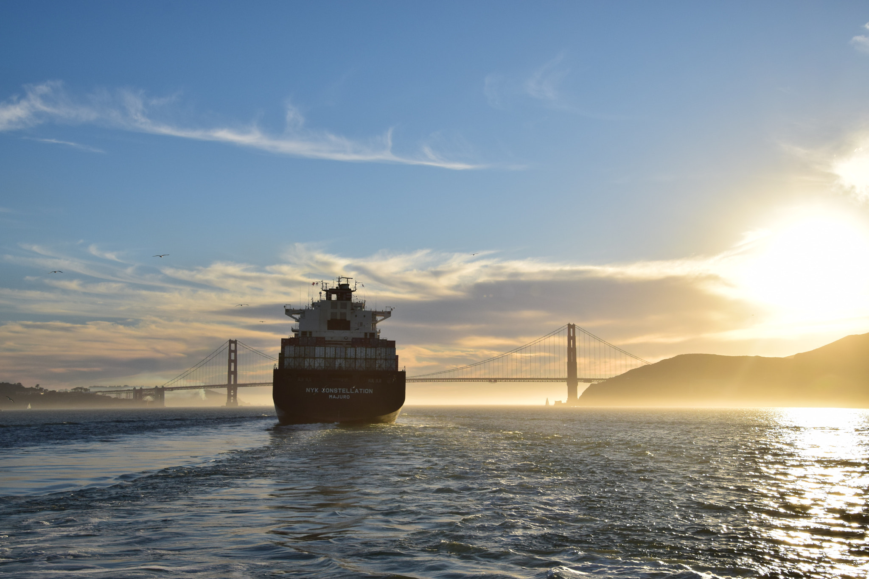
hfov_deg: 43.6
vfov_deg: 29.9
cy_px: 290
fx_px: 1086
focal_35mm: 45
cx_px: 434
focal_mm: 30
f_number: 13
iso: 200
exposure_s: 1/800
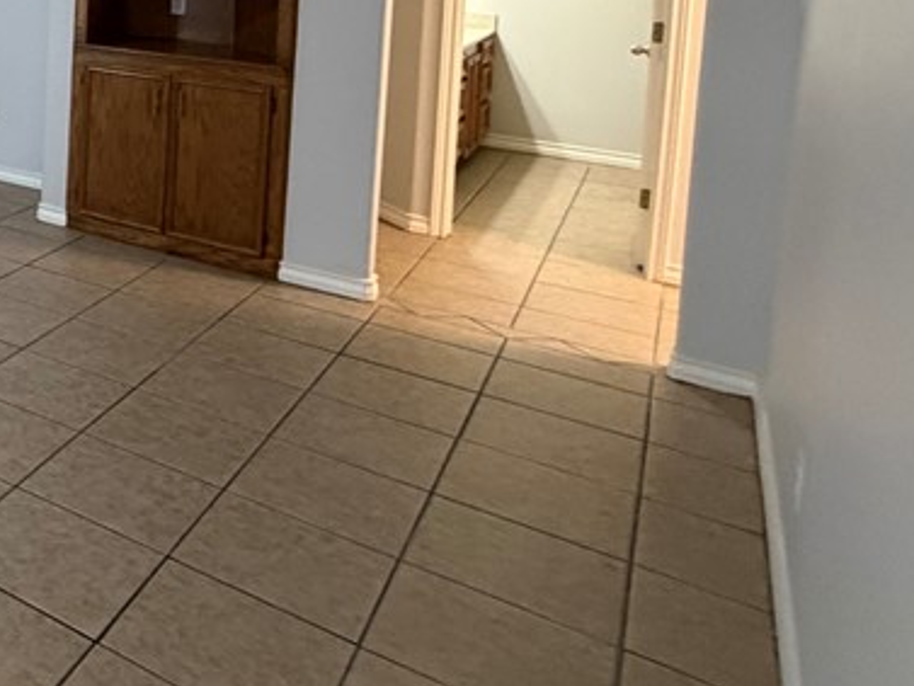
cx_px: -284
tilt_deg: -3.9
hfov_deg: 34.3
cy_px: -27
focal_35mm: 38
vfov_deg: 33.9
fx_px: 1004
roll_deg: -0.4
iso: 500
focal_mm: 2.22
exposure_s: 1/60
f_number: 2.2
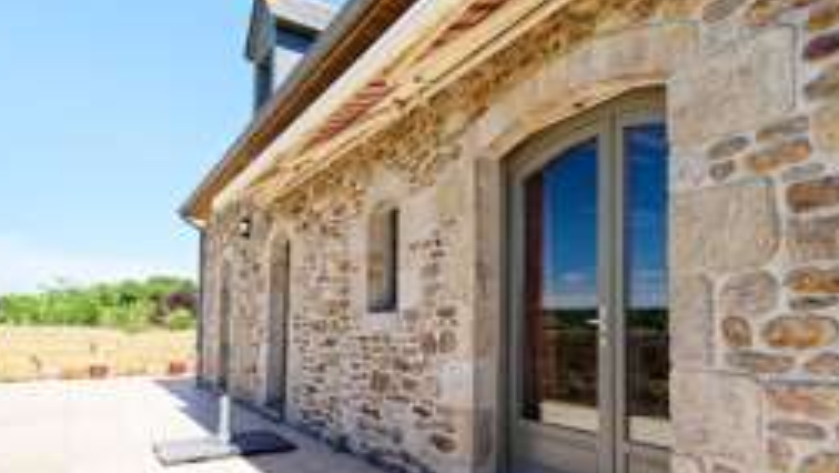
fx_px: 579
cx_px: 503
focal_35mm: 26
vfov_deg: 44.0
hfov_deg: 71.1
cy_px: 300
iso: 100
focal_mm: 16
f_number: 7.1
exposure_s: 1/320
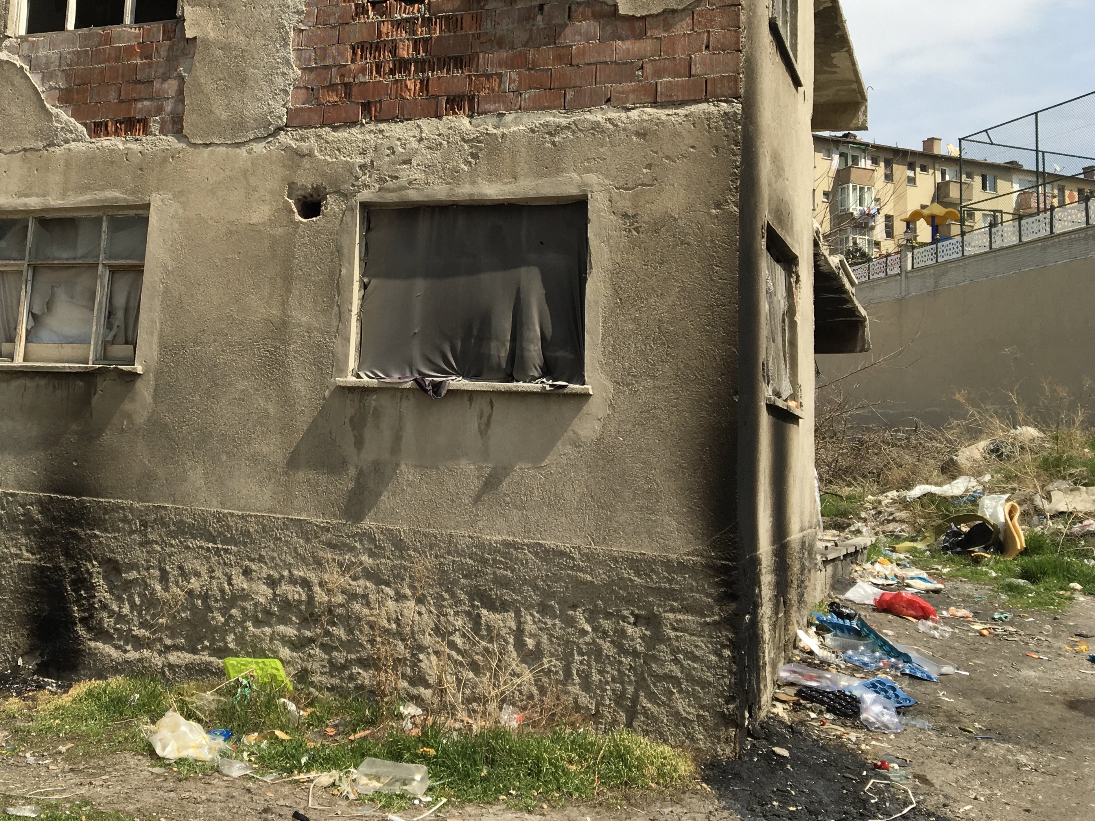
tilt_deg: +11.4
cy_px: 245
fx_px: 1329
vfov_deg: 33.9
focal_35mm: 42
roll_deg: -3.3
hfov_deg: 44.0
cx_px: 347
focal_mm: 4.15
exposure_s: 1/1603
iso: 25
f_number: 2.2
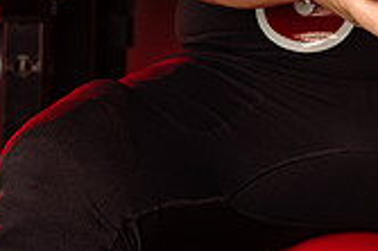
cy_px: -256
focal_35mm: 162
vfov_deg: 8.1
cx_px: 306
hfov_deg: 12.6
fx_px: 1699
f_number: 6.3
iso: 250
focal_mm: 60
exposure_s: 1/250
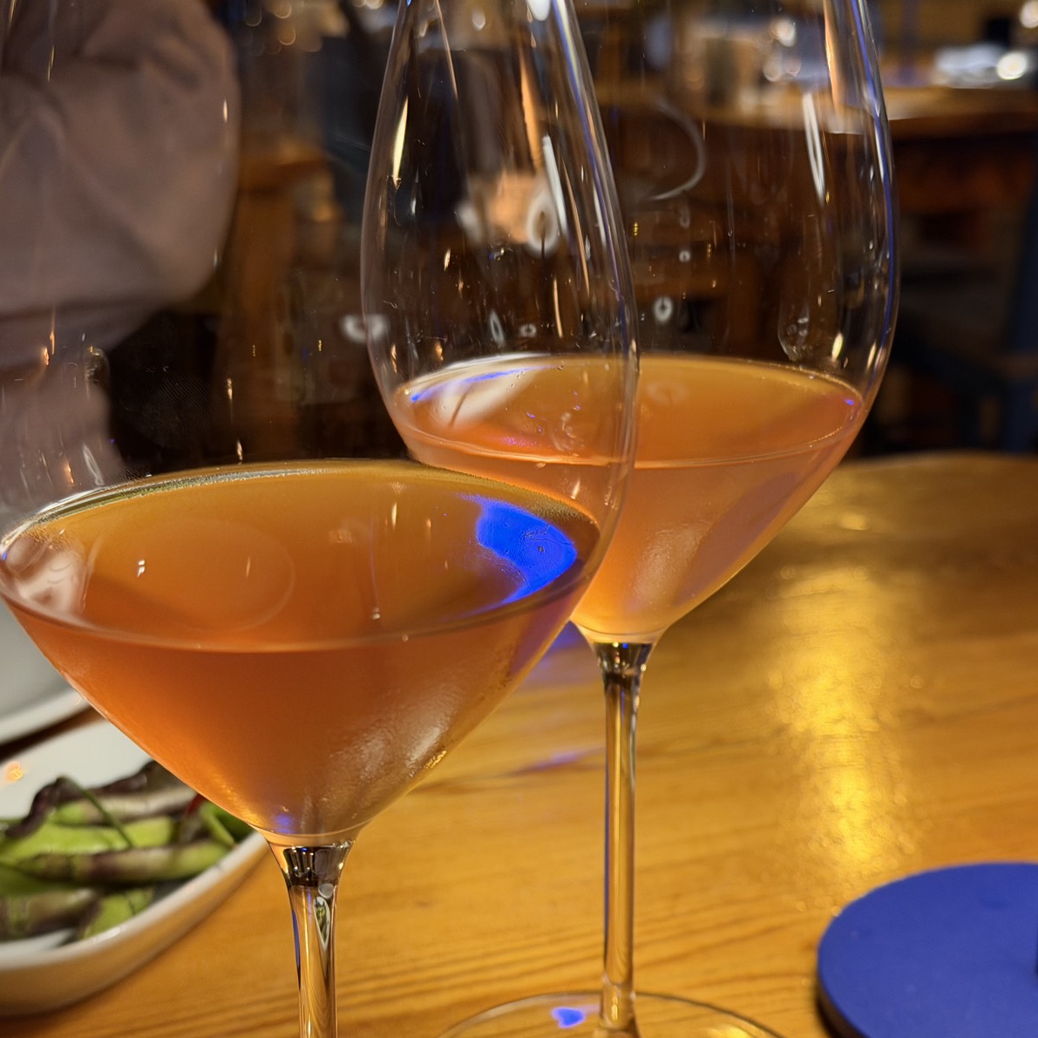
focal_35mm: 57
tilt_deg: -16.7
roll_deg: +0.2
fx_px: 1934
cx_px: 526
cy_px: 519
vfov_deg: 30.0
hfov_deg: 30.0
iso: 400
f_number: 1.78
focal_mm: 6.76
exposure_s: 1/33
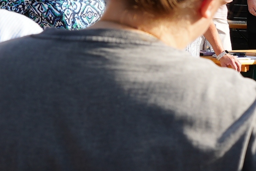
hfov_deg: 9.3
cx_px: 594
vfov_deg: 6.9
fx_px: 1422
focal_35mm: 200
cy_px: 77
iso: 100
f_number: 5
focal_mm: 28
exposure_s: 1/250
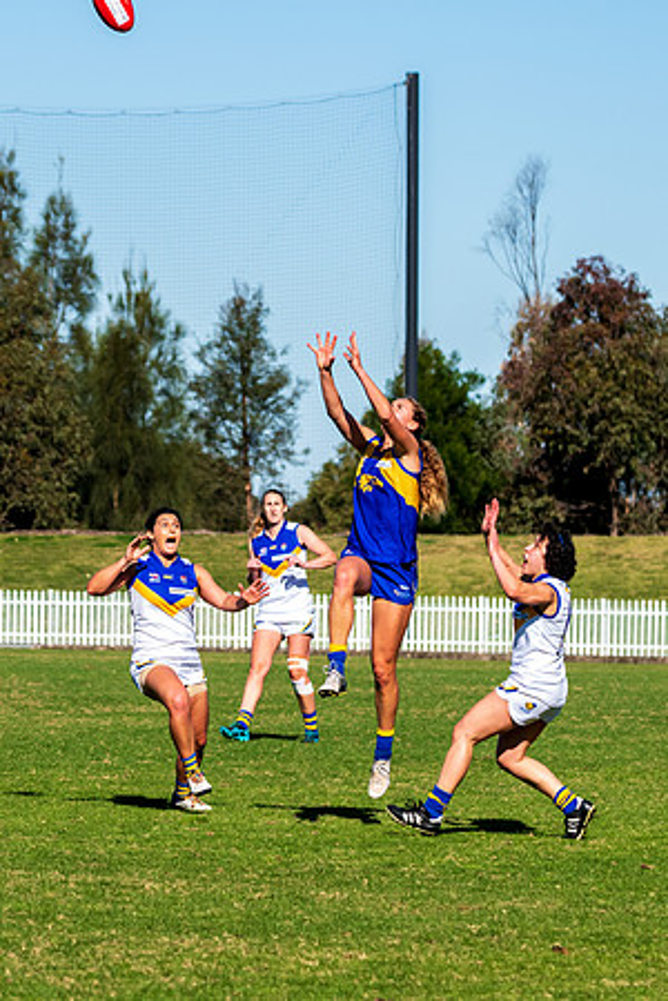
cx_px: 432
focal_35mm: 287
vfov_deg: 7.2
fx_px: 7976
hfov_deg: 4.8
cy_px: 562
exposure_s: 1/2000
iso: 800
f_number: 10
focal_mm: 170
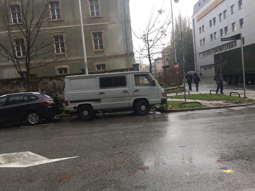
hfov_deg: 61.7
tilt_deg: -4.1
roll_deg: +4.4
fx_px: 214
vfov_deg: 48.2
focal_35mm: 29
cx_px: 128
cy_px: 96
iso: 32
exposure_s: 1/118
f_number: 2.2
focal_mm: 4.15
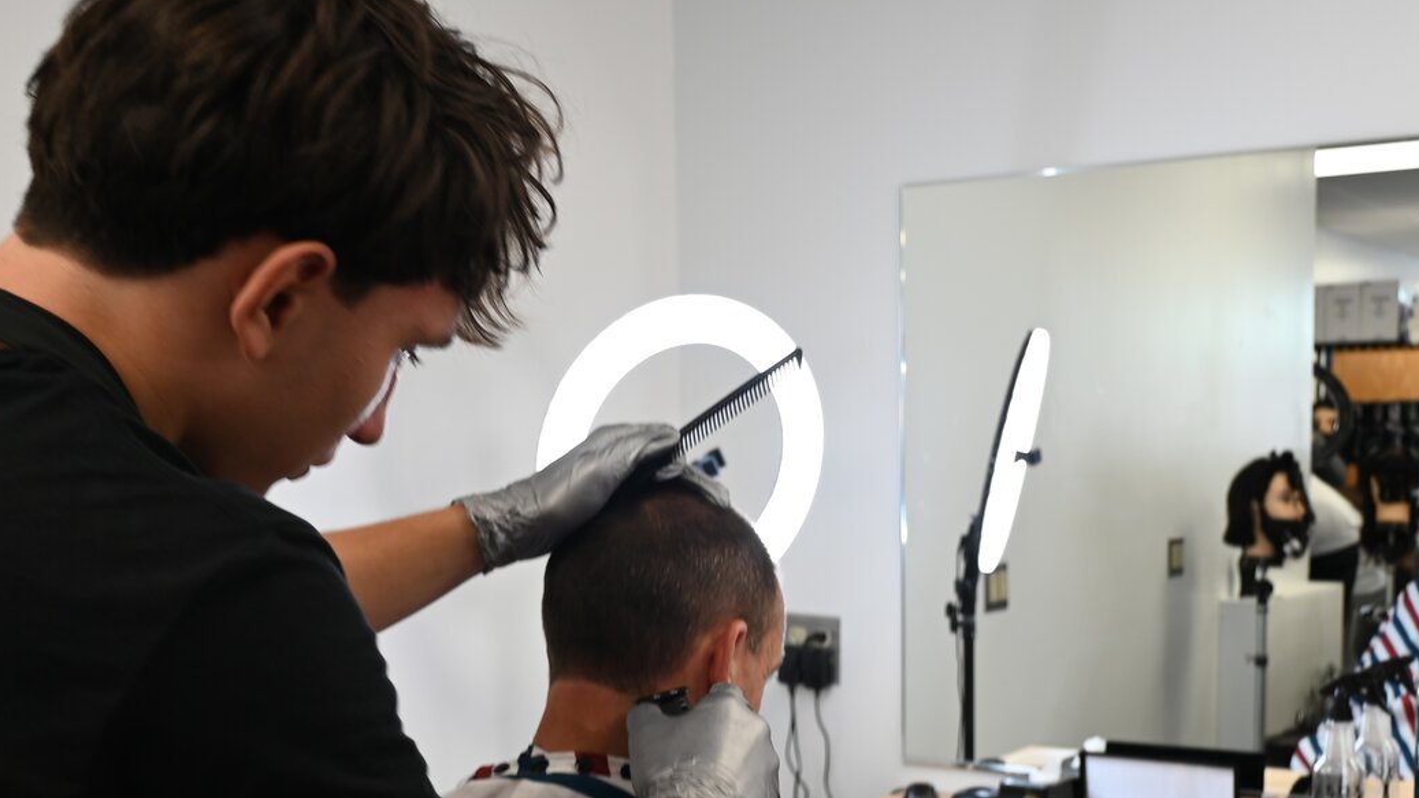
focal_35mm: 50
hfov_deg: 41.3
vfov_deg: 23.6
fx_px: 1881
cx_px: 790
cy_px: 628
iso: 110
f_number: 3.5
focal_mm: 22
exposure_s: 1/30
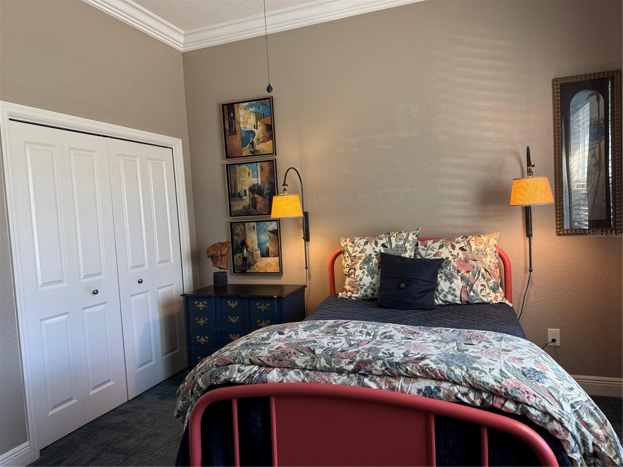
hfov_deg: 71.6
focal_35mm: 24
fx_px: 432
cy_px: 234
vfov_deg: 56.8
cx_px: 312
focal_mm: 6.76
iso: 160
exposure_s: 1/120
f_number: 1.78
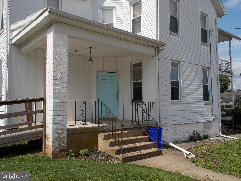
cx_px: 120
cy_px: 90
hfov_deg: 60.0
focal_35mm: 30
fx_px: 209
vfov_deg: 46.8
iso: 80
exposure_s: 1/1250
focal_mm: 5.3
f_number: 3.3
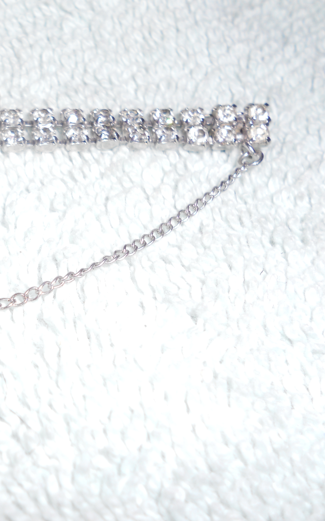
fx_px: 652
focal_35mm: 46
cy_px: 258
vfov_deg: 43.5
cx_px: -4
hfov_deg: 26.4
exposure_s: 1/25
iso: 80
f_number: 8.8
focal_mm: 5.8
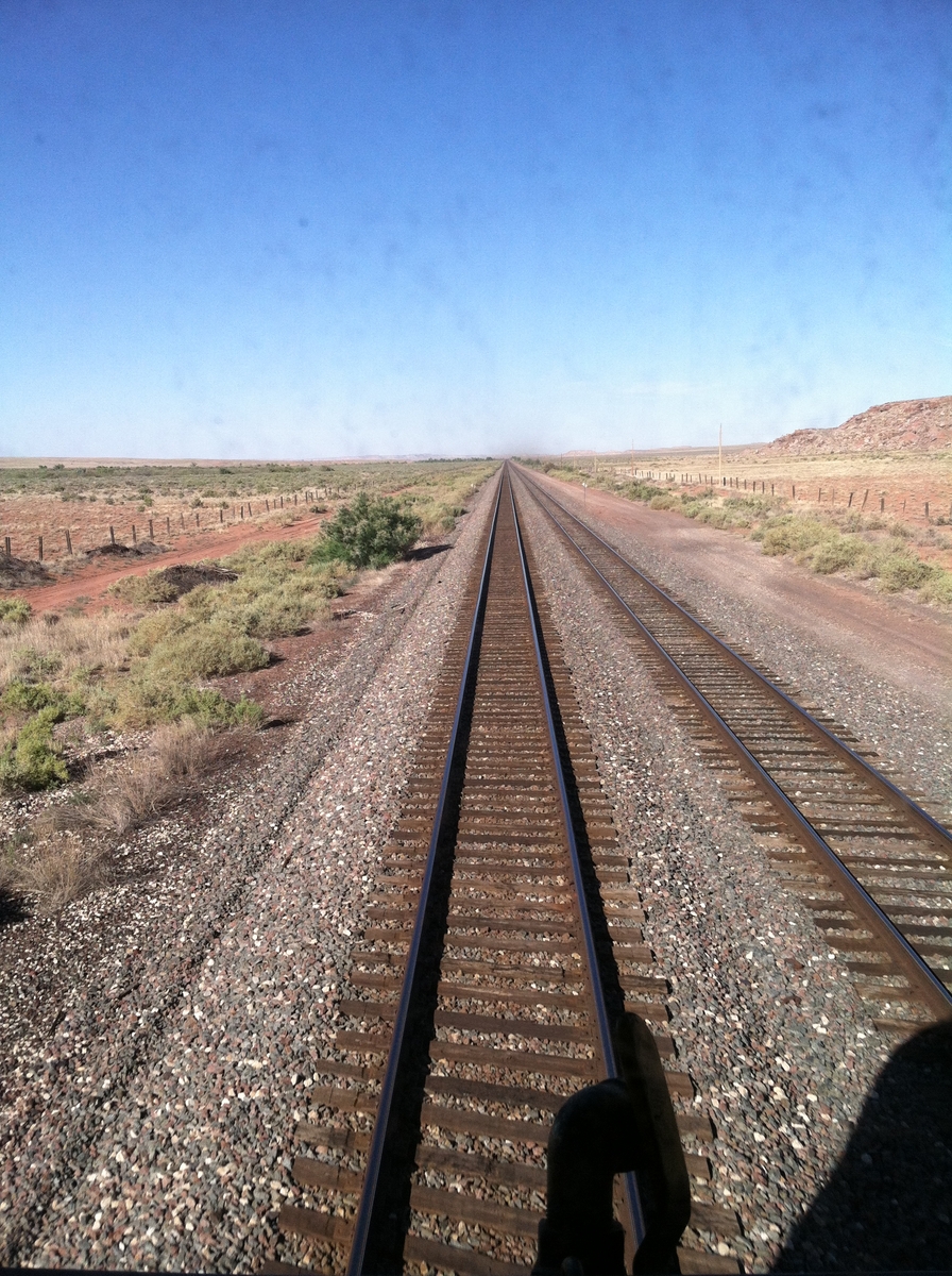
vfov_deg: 52.7
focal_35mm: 35
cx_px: 476
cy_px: 638
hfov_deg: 40.6
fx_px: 1287
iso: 80
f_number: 2.8
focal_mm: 3.85
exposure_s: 1/1154
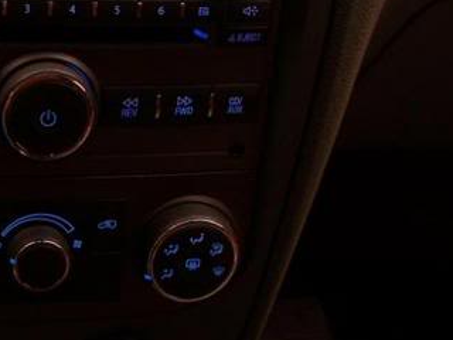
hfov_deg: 25.3
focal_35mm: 74
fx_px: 968
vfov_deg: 19.8
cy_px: 237
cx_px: 18
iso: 200
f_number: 2.8
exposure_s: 1/8
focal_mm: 7.8
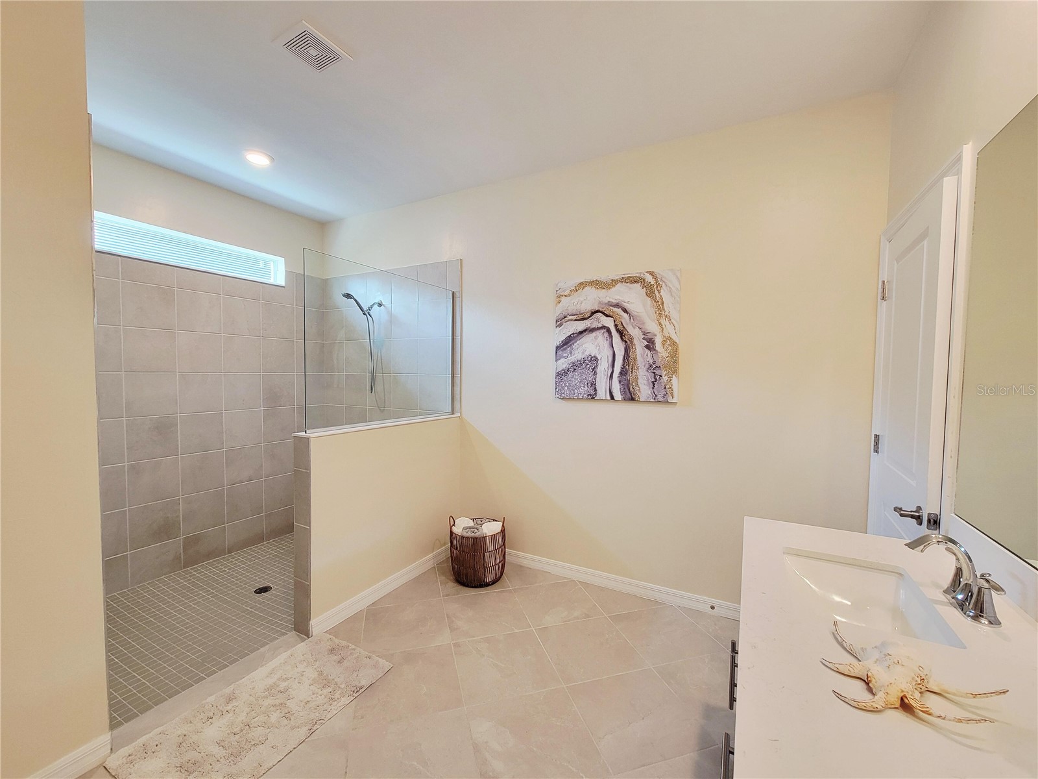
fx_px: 390
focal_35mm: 13
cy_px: 390
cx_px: 519
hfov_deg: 106.2
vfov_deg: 89.9
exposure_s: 1/60.2
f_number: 2.2
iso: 160
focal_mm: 2.2
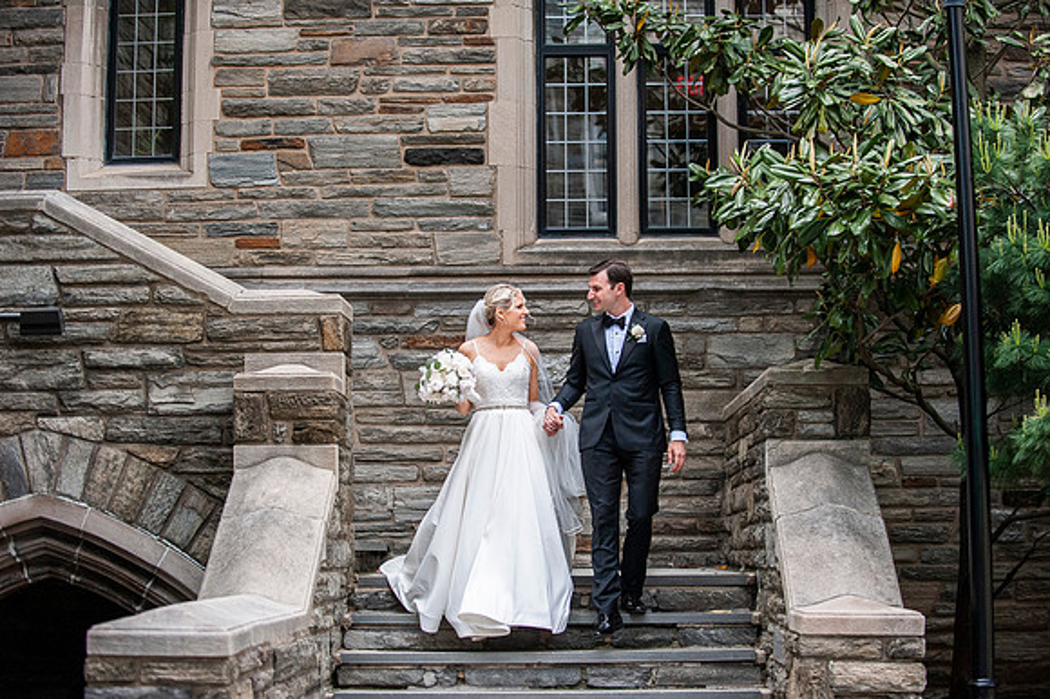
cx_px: 519
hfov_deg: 28.3
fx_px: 2081
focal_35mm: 71
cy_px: 349
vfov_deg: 19.1
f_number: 2.8
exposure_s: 1/5000
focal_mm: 70
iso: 1600
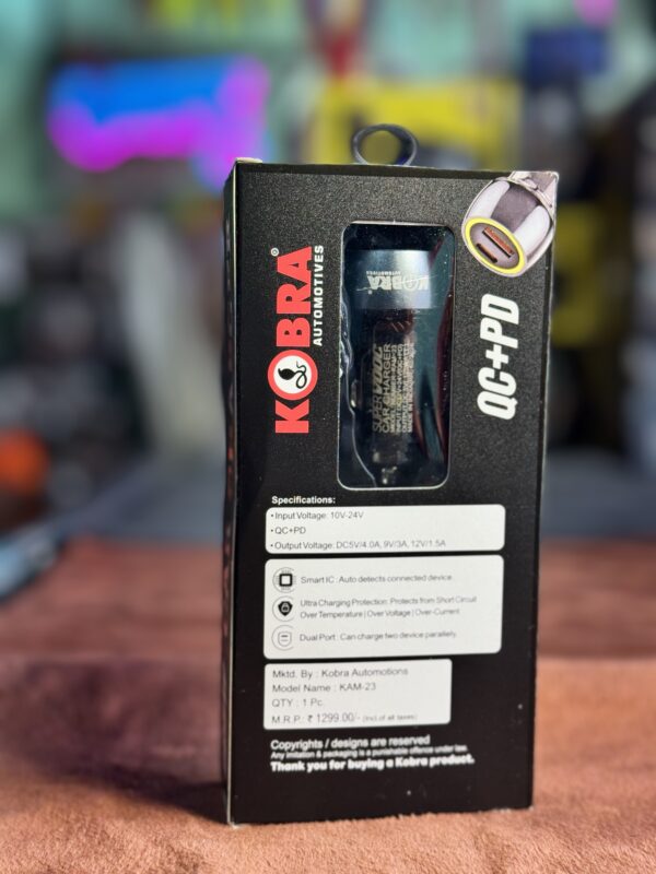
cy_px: 437
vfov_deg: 39.7
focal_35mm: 48
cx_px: 328
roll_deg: +0.2
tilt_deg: -3.2
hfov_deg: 30.3
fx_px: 1213
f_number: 1.78
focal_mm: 6.76
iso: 50
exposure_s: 1/136
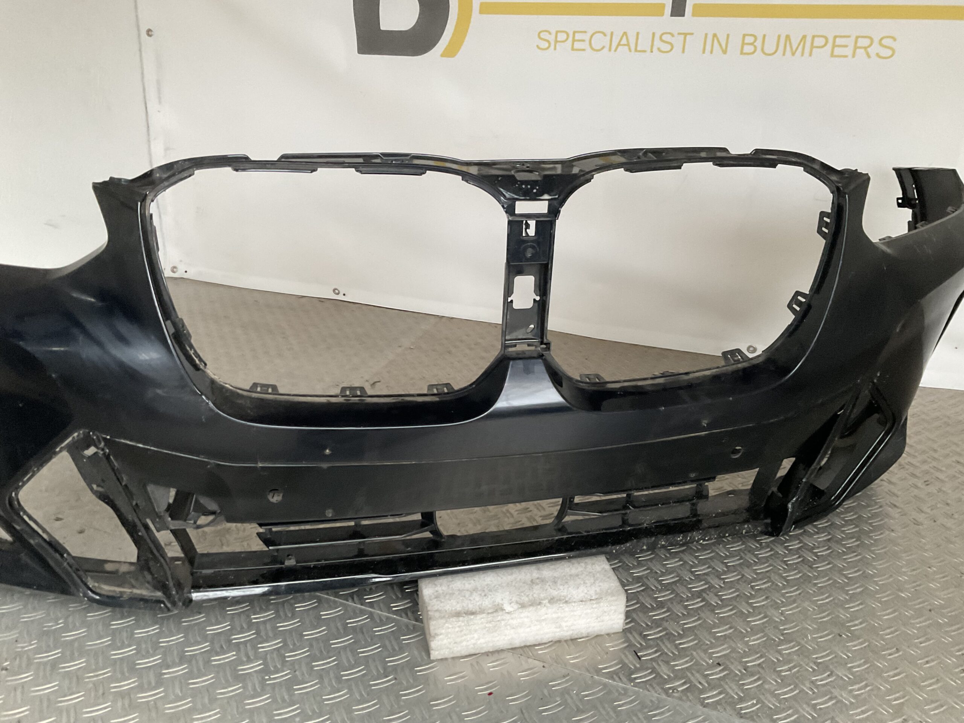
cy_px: 362
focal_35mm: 29
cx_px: 482
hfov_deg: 61.7
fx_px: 808
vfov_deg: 48.2
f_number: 1.8
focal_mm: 3
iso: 250
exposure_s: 1/60
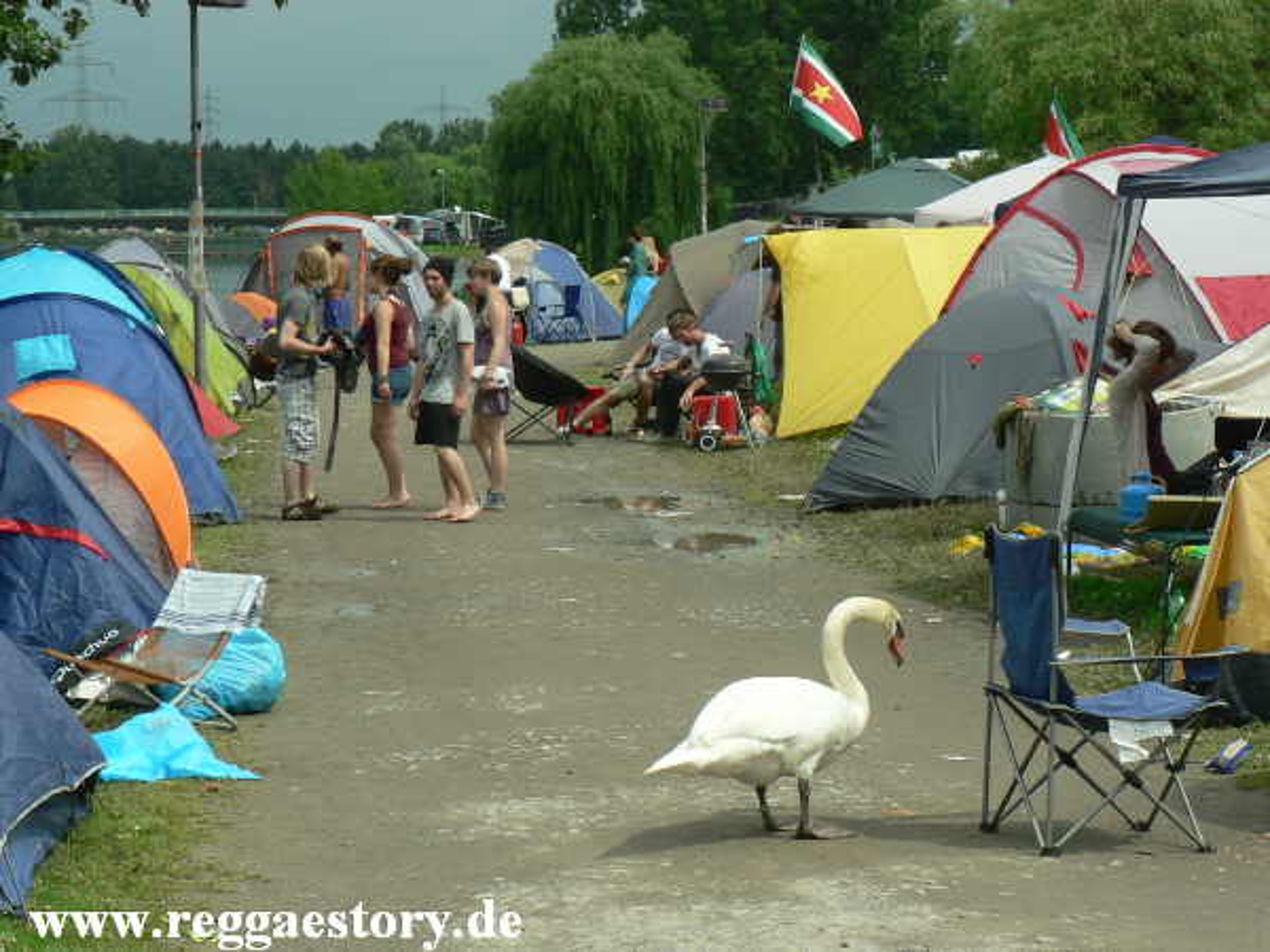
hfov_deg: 19.4
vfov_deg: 14.6
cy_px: 476
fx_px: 3706
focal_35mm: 101
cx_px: 635
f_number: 5.6
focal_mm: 17.3
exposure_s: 1/400
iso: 64
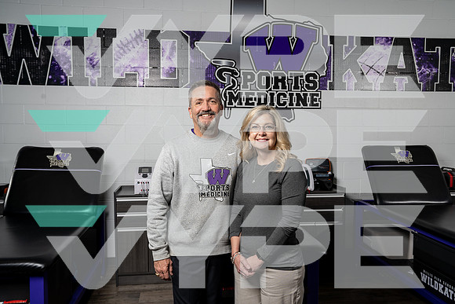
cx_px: 228
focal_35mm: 32
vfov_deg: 41.1
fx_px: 405
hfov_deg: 58.7
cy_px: 152
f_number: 8
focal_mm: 32
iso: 200
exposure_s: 1/250
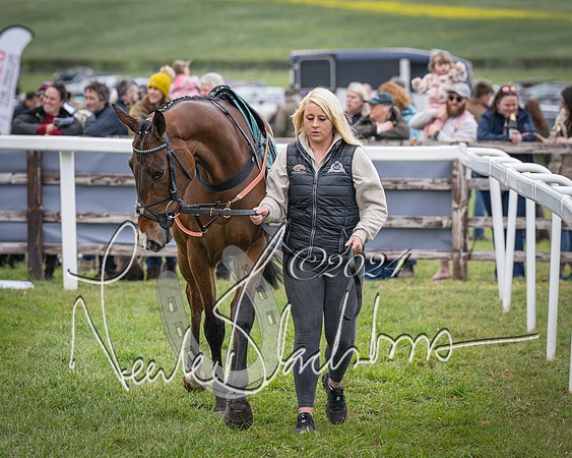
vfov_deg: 5.4
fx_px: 4840
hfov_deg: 6.8
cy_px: 234
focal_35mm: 286
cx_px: 288
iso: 400
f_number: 4.5
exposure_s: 1/1000
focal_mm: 165
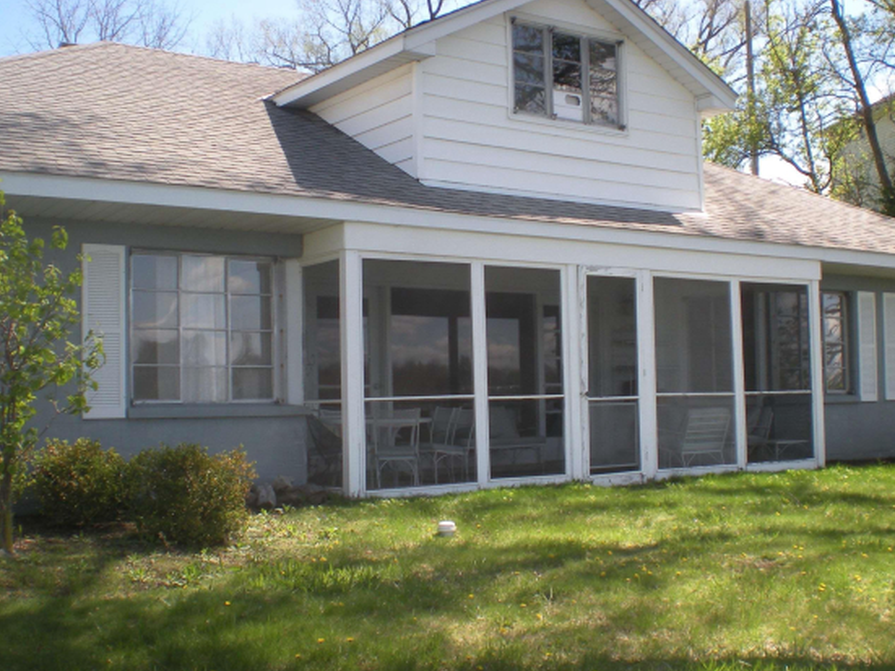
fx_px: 1189
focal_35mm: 46
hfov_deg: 41.2
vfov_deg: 31.5
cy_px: 375
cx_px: 491
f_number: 4.6
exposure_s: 1/157
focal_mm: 6.3
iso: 64
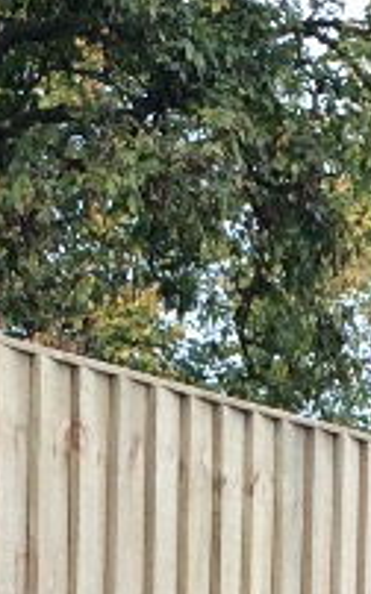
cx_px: 194
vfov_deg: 10.6
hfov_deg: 7.2
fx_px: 2965
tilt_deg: -7.3
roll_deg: +0.0
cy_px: 1153
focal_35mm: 183
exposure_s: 1/100
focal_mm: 4.15
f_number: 2.2
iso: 50
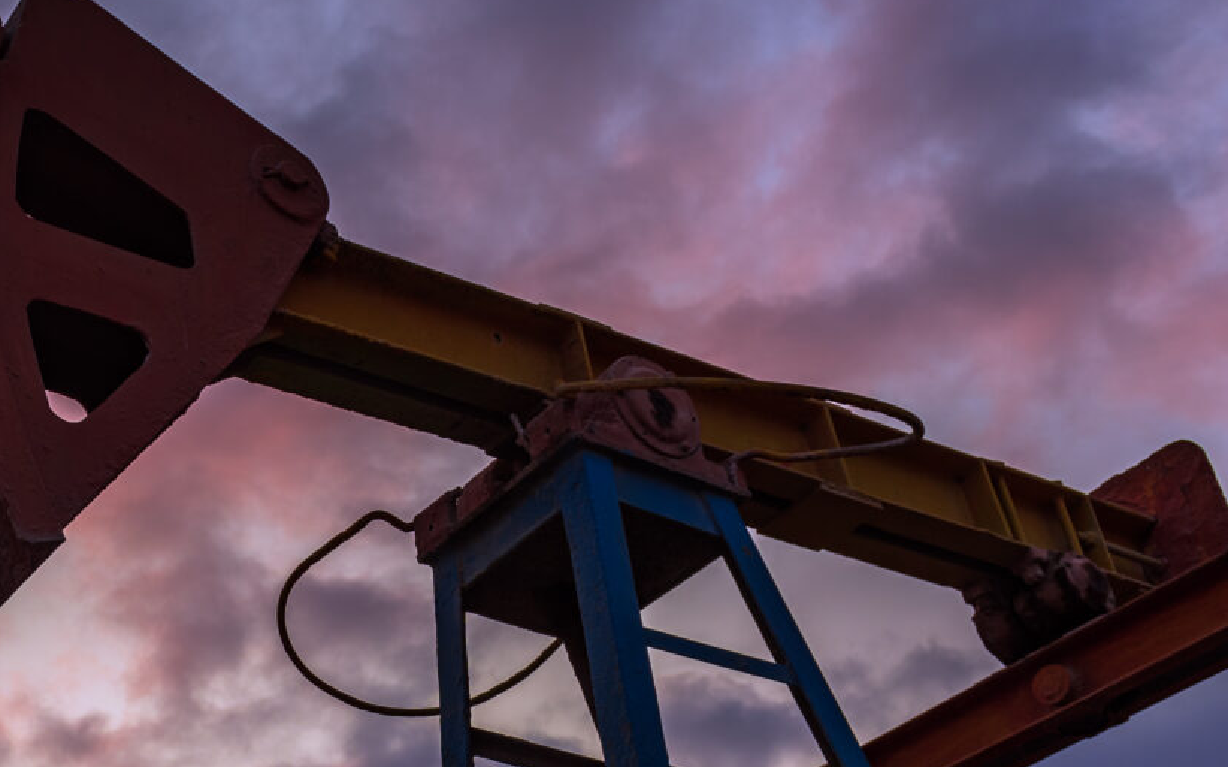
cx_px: -27
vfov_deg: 20.4
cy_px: 823
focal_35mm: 61
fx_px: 2041
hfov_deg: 30.8
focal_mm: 24
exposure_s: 1/200
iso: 100
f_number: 6.3
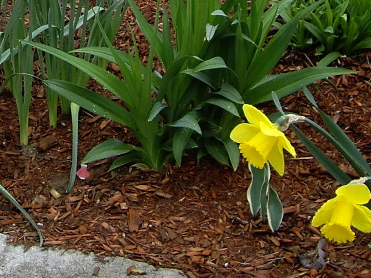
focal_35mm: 141
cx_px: -114
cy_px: -144
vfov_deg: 10.2
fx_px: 1511
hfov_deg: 13.5
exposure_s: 1/100
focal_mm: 7.9
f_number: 2.8
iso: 50
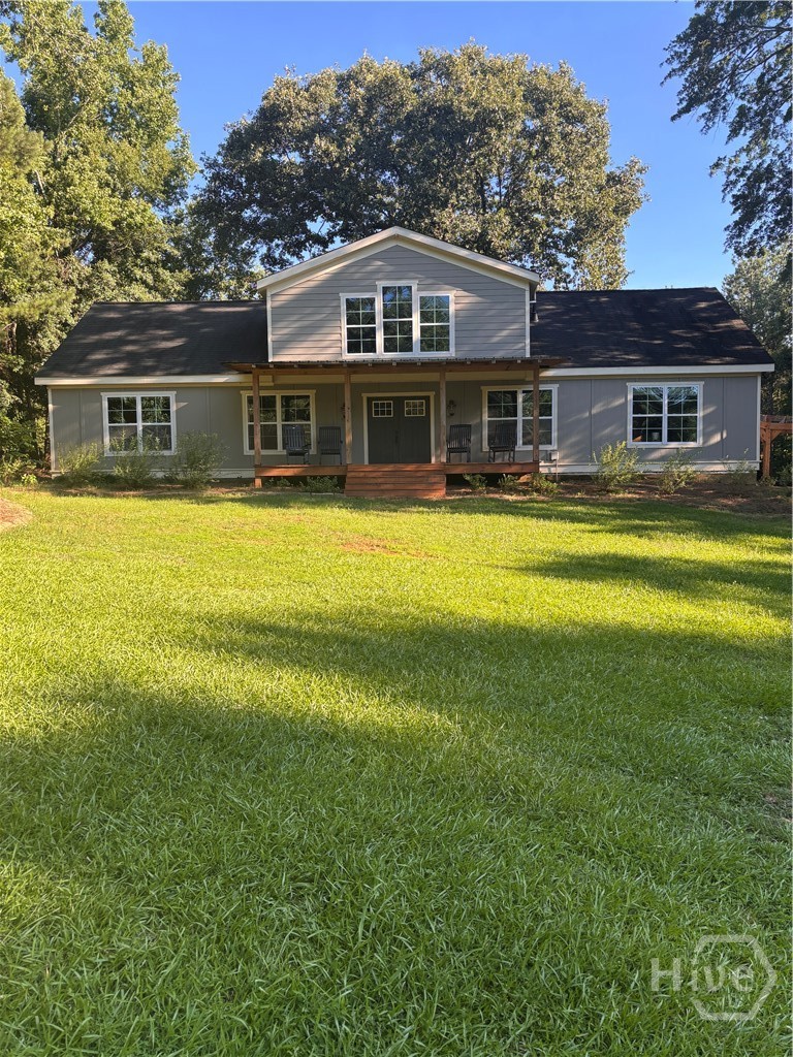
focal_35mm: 26
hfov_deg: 53.1
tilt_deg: -3.8
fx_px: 794
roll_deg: +0.5
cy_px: 528
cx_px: 396
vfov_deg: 67.3
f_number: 1.6
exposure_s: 1/544
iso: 50
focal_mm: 5.96
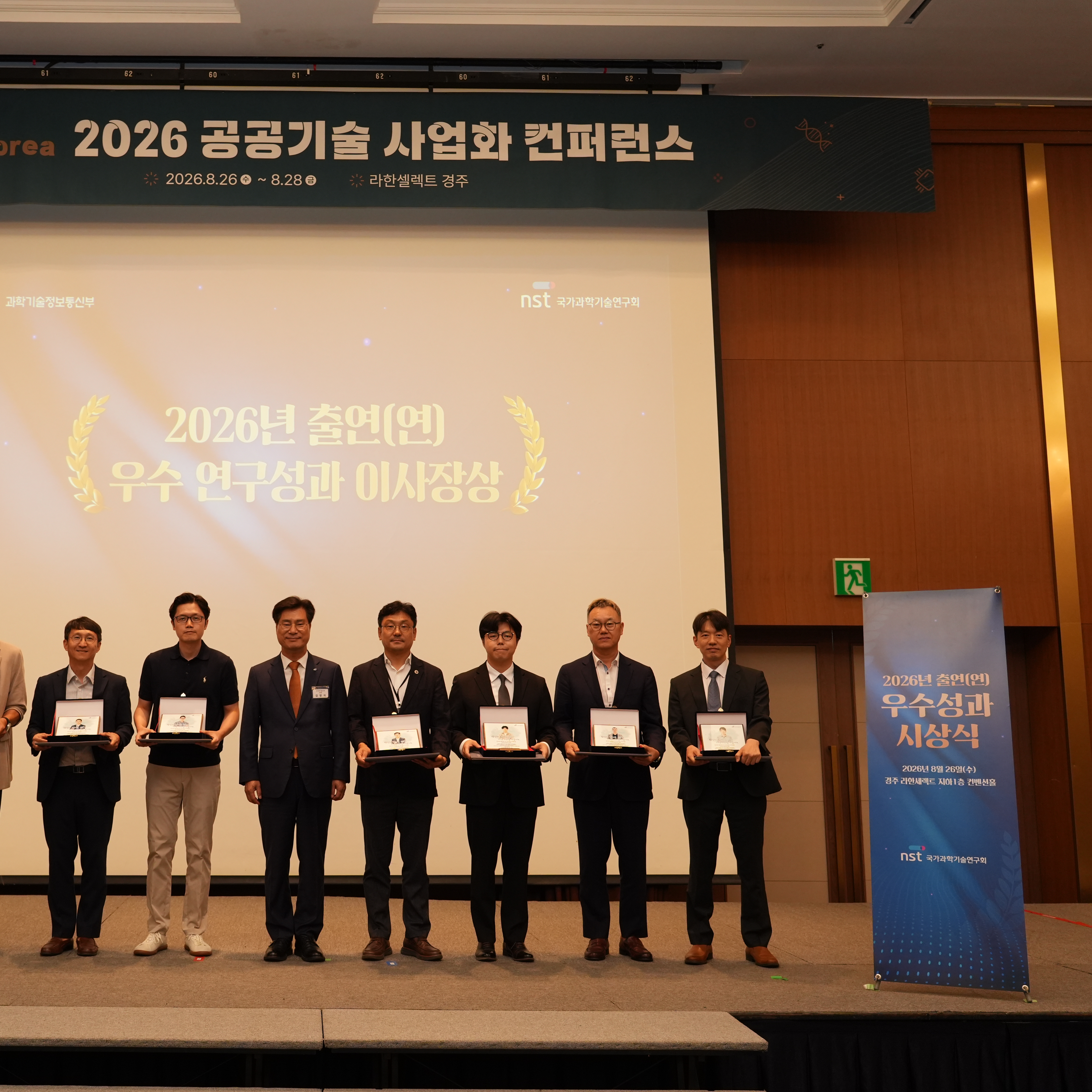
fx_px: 1321
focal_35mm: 37
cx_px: 314
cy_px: 546
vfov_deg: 44.9
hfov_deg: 43.9
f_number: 4
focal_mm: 29
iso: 1600
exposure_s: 1/100
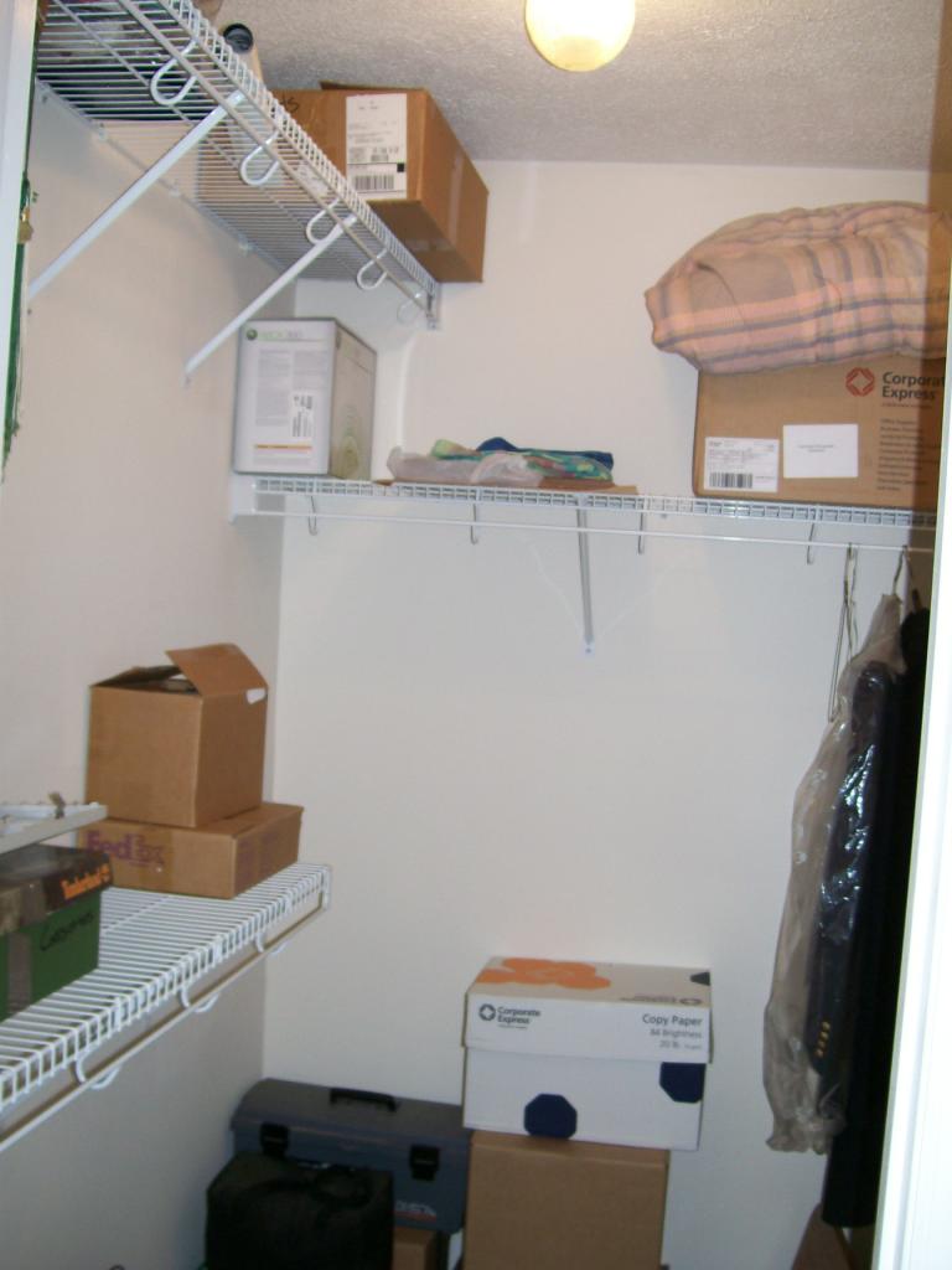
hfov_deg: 39.7
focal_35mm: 36
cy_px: 635
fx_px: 1320
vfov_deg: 51.4
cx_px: 476
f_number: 2.7
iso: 80
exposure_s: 1/64
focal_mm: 6
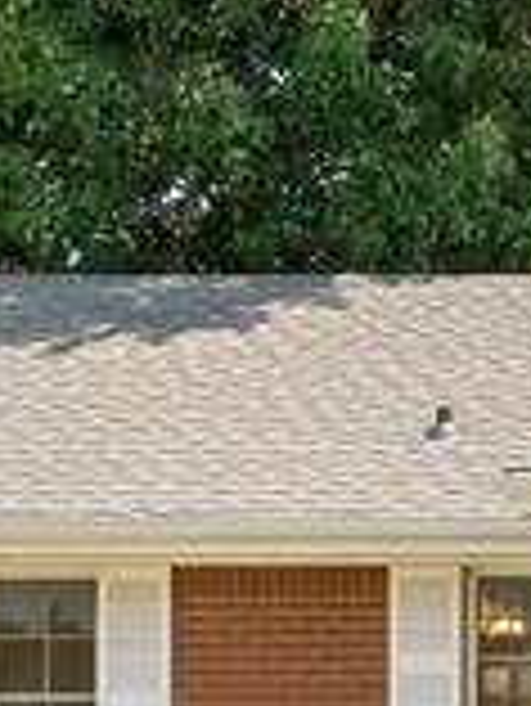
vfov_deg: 10.4
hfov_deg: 7.2
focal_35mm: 188
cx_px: 1460
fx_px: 3840
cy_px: 737
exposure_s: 1/1600
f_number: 8
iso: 640
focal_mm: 20
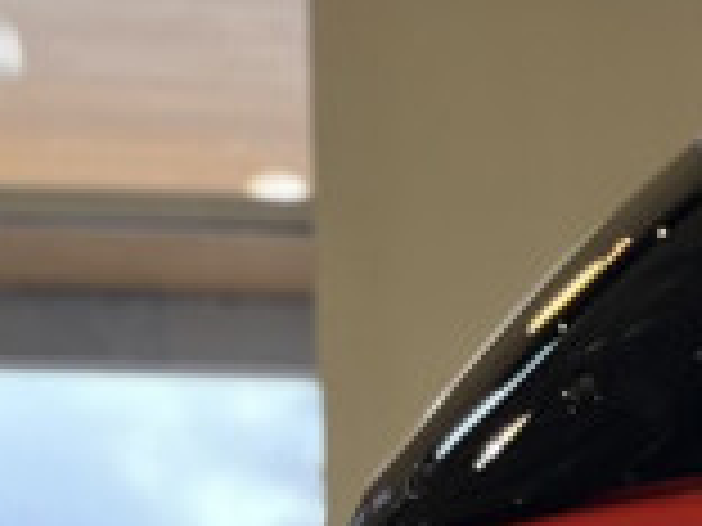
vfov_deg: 7.8
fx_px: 3610
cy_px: 1182
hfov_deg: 9.1
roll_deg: -0.3
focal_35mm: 178
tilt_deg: -4.2
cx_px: 2059
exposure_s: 1/120
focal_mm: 5.1
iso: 50
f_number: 1.6
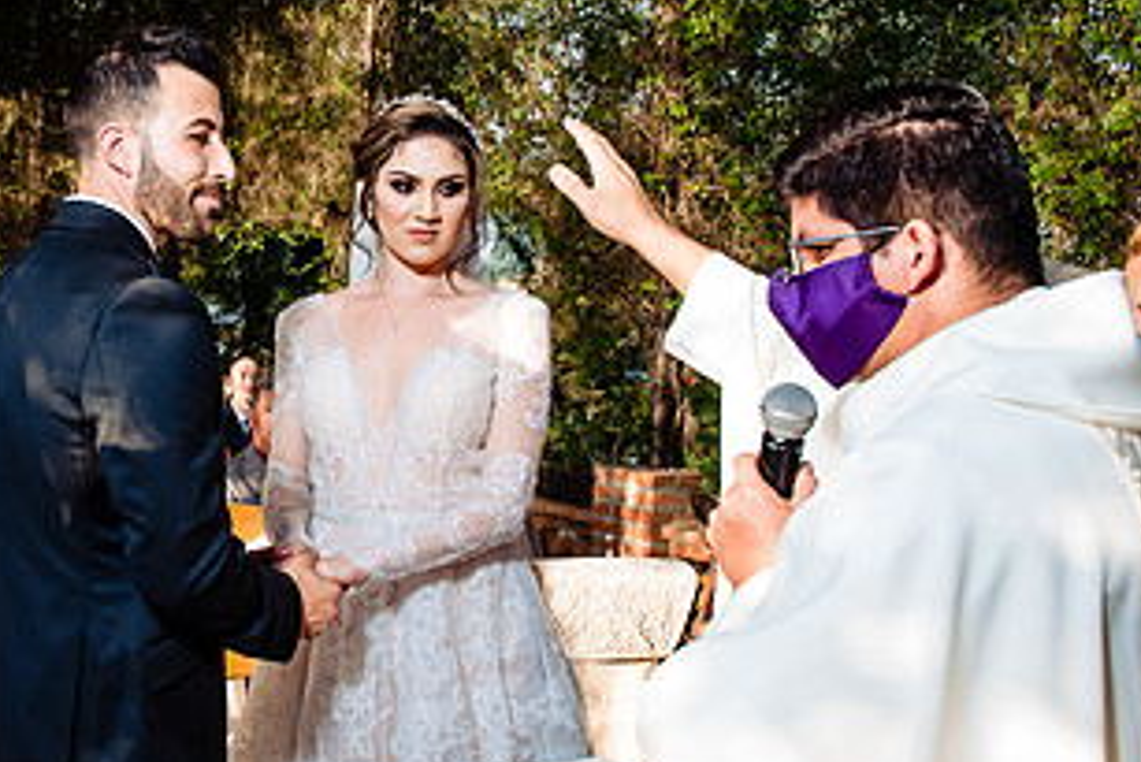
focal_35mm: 51
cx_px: 167
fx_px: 1617
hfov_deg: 37.0
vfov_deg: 26.5
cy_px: 314
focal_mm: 27
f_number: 5.6
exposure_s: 1/200
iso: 800
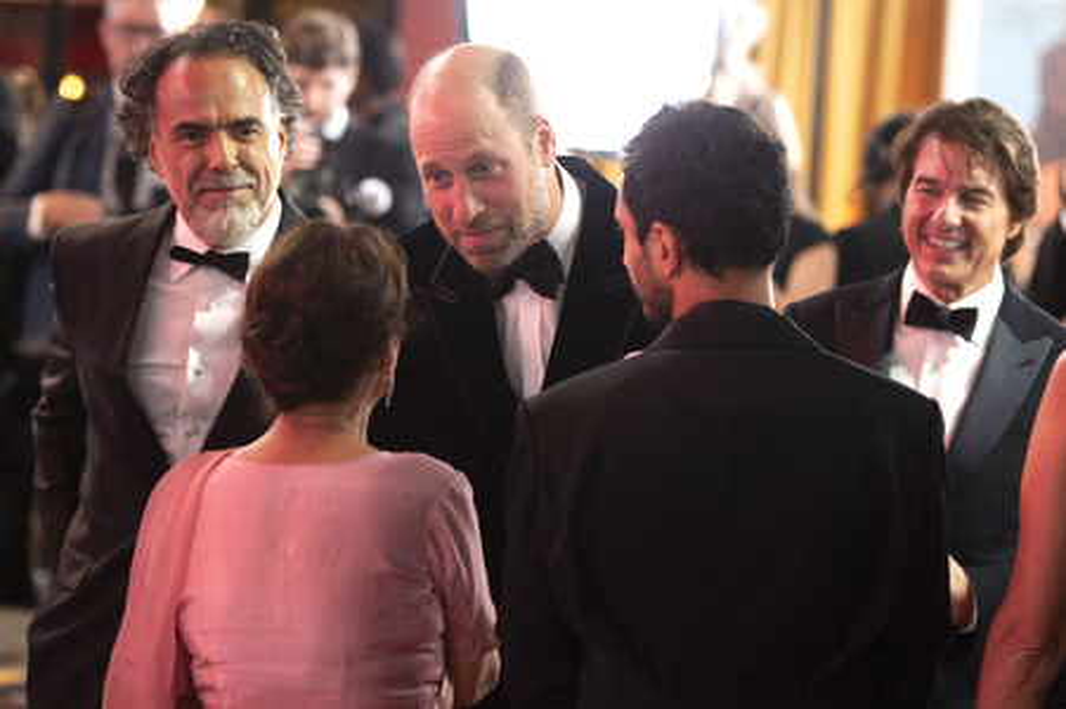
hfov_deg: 9.0
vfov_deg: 6.0
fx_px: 6790
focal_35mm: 229
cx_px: 504
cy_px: 307
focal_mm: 185
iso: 1600
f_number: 5.3
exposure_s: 1/250
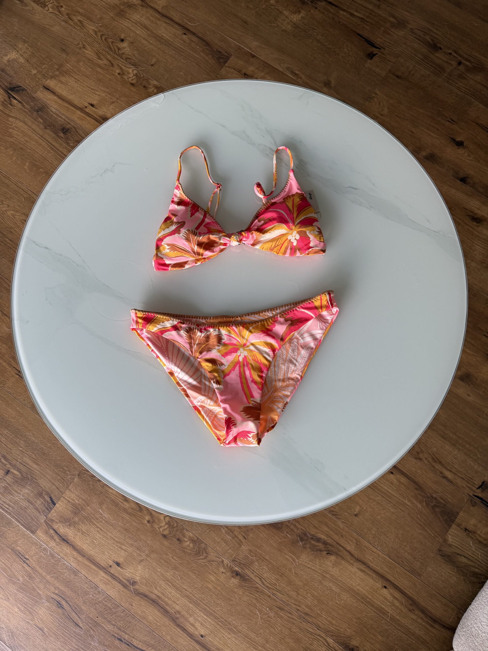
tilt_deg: -81.6
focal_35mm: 24
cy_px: 326
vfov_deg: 71.6
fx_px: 451
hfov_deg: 56.8
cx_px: 244
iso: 125
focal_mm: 6.76
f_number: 1.78
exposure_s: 1/121
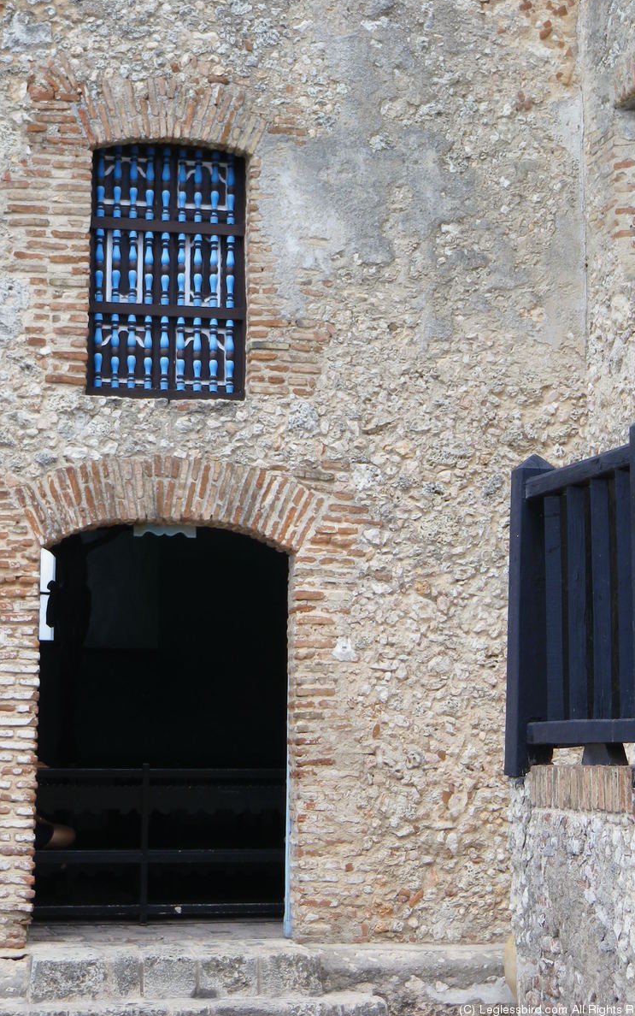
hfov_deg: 17.2
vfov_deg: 27.1
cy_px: 505
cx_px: 302
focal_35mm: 76
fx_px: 2103
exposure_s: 1/200
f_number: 4.9
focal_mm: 12.5
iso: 100
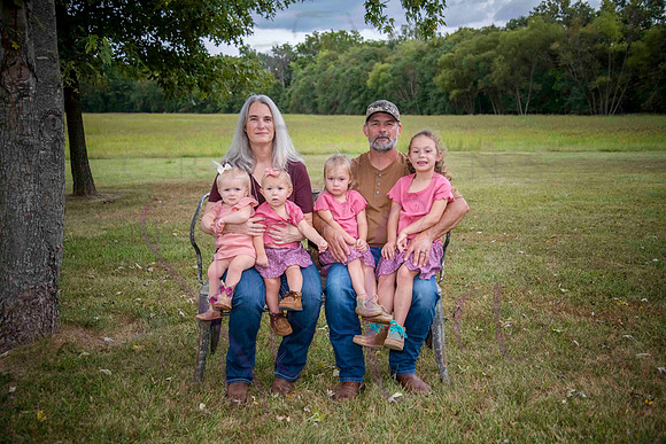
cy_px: 222
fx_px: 703
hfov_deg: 50.7
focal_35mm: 38
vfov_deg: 35.1
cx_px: 333
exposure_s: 1/640
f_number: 4.2
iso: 400
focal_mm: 38
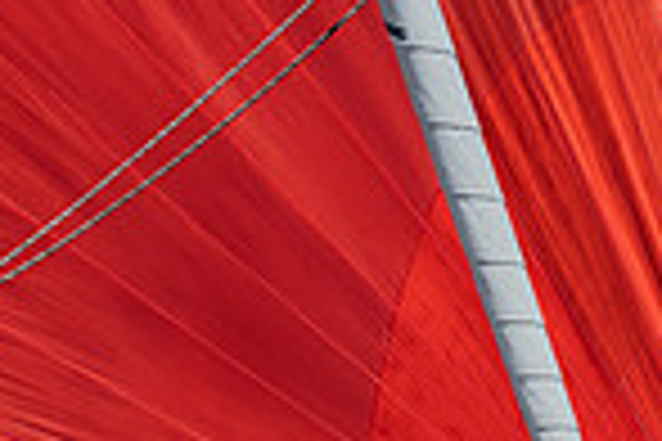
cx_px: -383
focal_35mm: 551
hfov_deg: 3.7
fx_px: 10131
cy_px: 817
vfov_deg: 2.5
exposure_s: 1/500
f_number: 6.3
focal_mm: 140
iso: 160
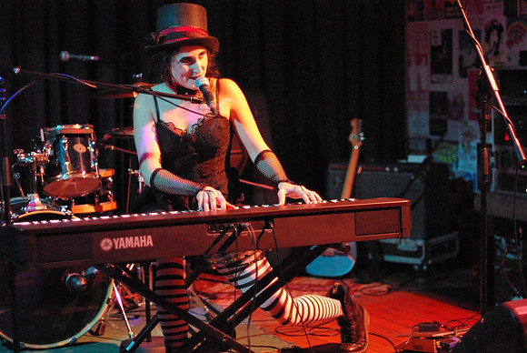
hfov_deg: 27.0
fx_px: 1099
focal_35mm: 75
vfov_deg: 18.2
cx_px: 264
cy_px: 176
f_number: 1.4
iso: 1600
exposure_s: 1/45
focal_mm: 50
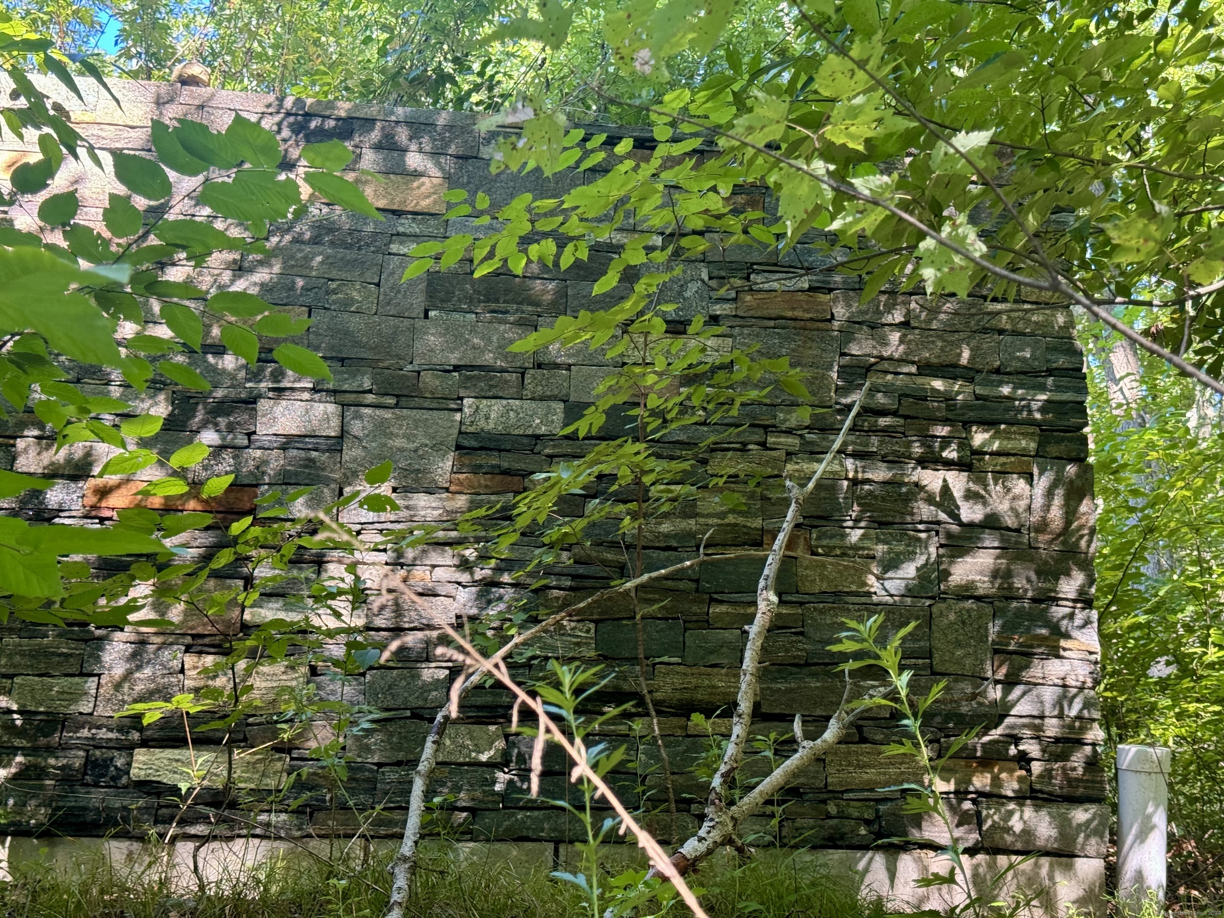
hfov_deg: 39.7
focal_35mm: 48
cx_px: 612
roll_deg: -0.9
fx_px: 1697
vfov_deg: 30.3
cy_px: 459
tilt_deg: +17.8
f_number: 1.78
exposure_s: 1/74
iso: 100
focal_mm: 6.76
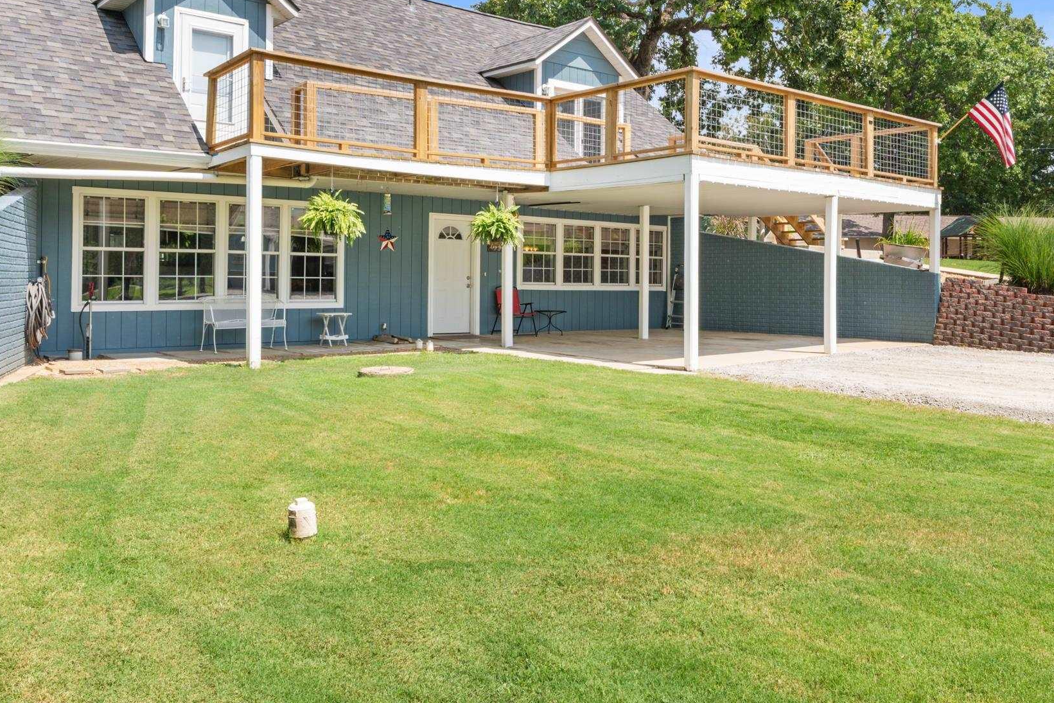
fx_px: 937
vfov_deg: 40.9
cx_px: 532
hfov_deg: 58.7
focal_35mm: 32
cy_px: 273
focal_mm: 14
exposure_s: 1/400
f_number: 9
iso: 200
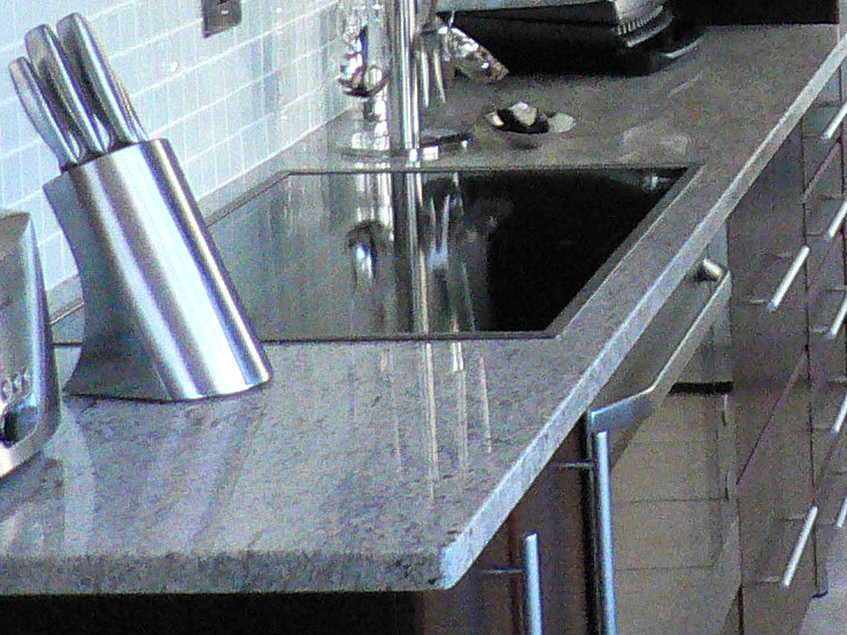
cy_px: -278
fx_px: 3059
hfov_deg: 14.7
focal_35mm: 125
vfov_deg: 11.4
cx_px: 1246
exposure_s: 1/50
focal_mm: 6
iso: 400
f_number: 2.8
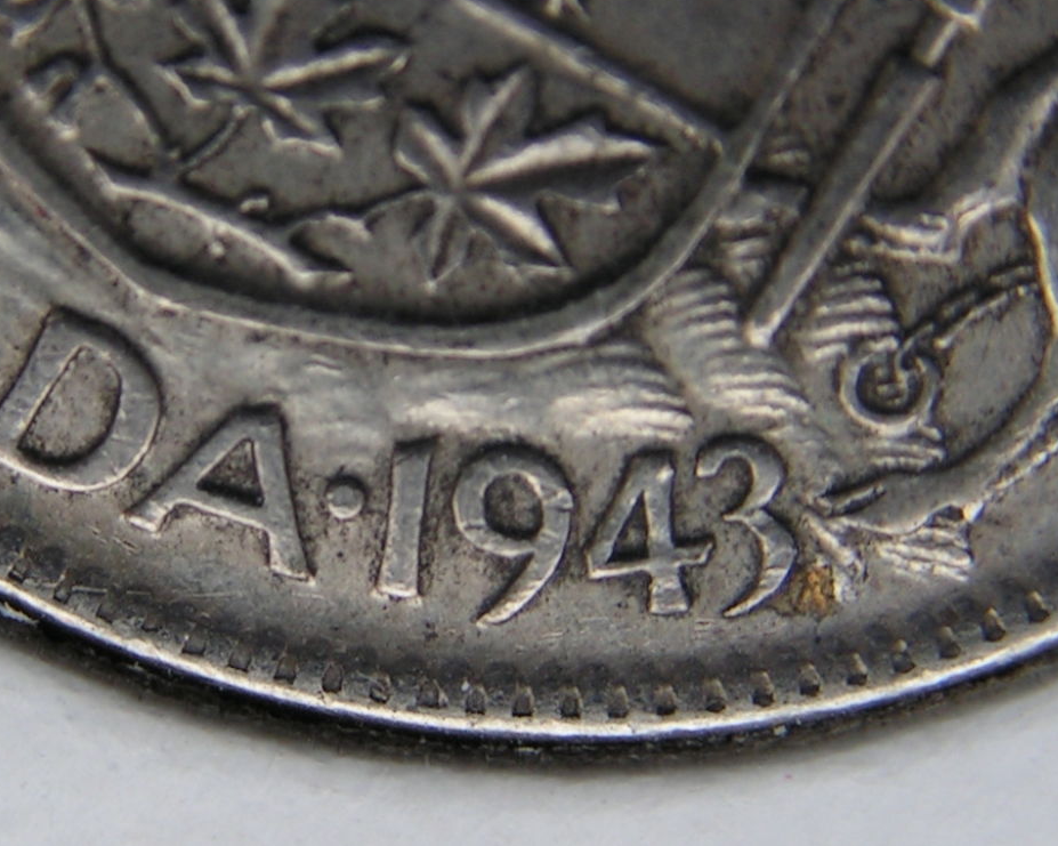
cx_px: 563
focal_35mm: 60
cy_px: 420
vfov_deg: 25.4
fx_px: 1878
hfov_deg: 31.5
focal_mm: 9.6
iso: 64
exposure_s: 1/100
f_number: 3.3
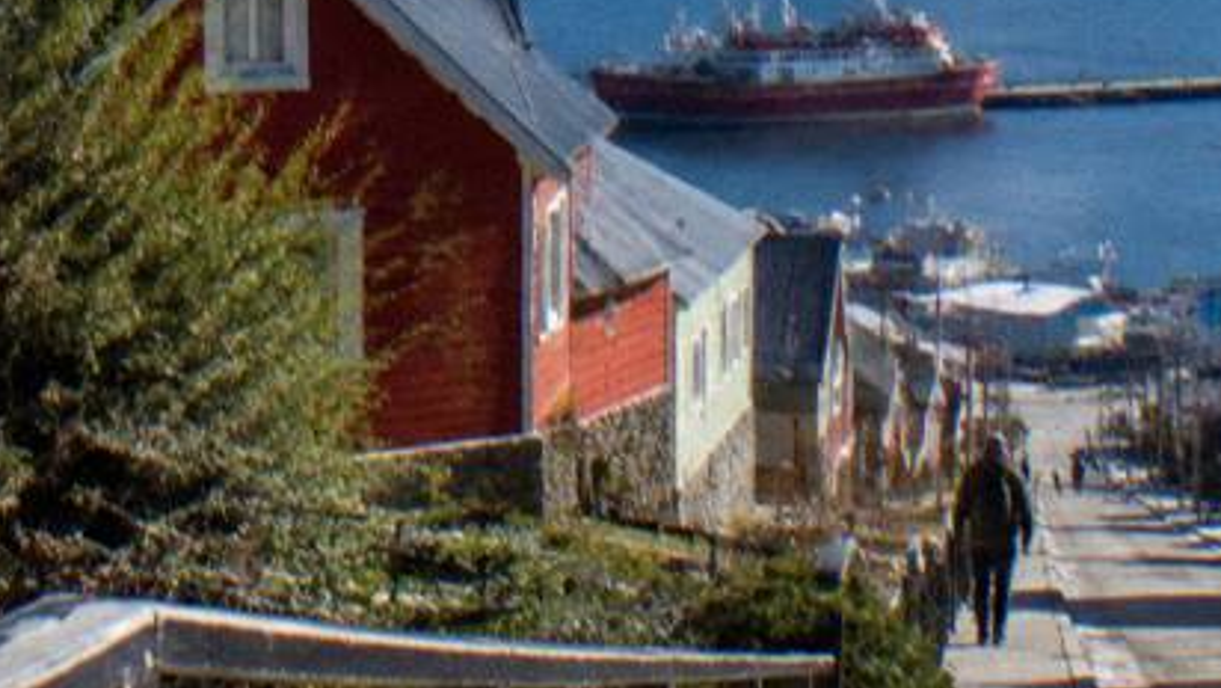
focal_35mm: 89
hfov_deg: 23.9
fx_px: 2882
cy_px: 136
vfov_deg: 13.5
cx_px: 759
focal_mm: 35
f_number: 10
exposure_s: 1/125
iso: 200
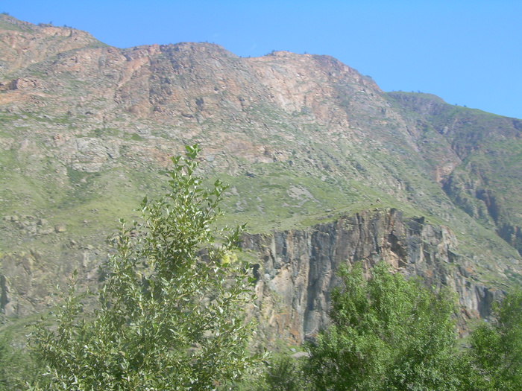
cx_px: 261
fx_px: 664
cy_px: 196
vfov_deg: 32.9
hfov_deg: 42.9
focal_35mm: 44
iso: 50
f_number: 4.8
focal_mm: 7.2
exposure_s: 1/193
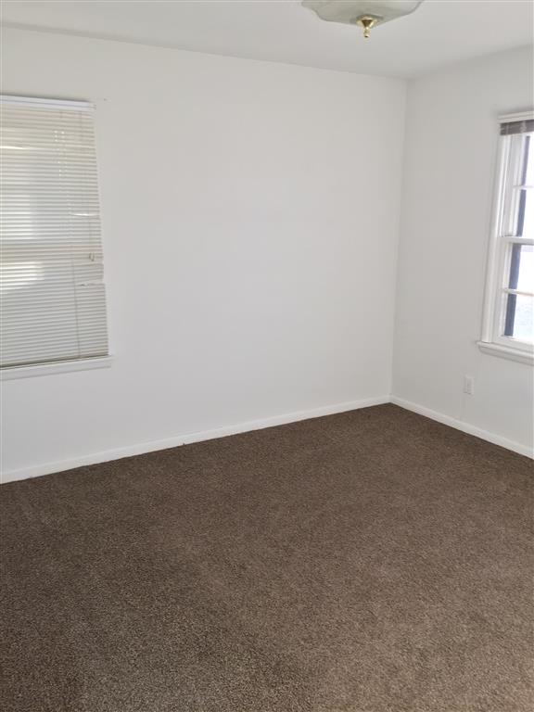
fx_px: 596
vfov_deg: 61.7
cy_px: 356
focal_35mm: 29
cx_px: 267
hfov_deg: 48.2
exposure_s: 1/120
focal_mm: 4.15
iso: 40
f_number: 2.2
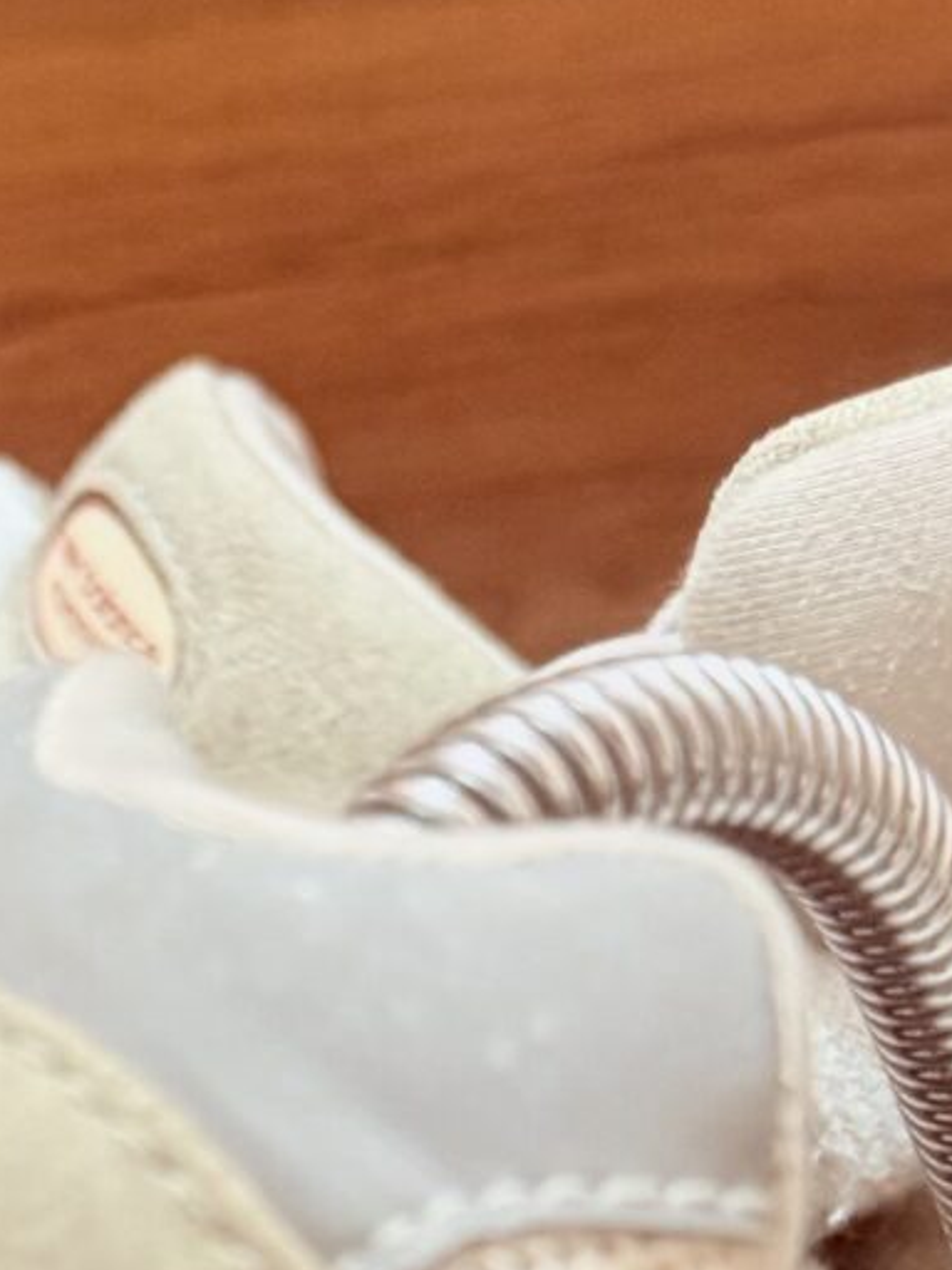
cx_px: 183
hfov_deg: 12.3
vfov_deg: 16.1
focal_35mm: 120
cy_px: 1250
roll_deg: +7.3
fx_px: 4400
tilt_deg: -30.7
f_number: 1.78
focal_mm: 6.76
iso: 400
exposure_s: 1/50
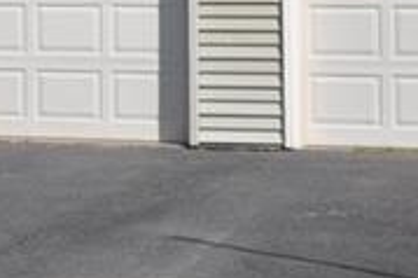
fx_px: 2192
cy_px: -167
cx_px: -364
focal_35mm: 189
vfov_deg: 7.1
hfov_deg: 10.2
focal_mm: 22
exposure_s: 1/400
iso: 200
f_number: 10
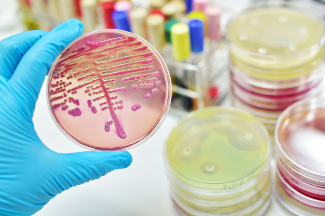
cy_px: 108
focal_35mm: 50
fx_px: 451
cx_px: 162
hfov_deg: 39.6
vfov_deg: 27.0
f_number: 3.2
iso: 400
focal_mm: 50
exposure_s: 1/160
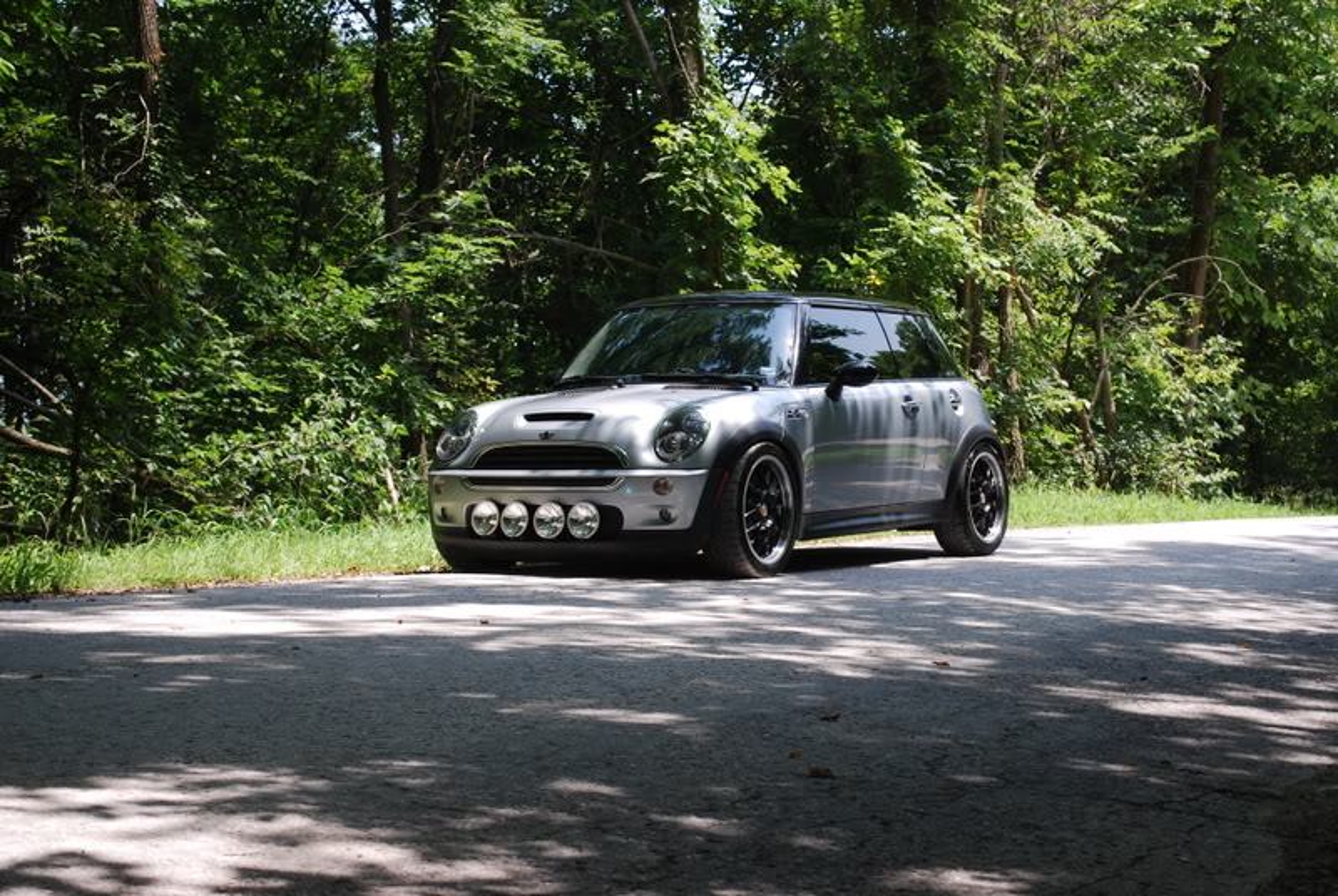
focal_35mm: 60
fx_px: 2233
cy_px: 448
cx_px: 669
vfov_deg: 22.7
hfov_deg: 33.4
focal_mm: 40
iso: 100
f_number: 5.6
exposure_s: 1/125
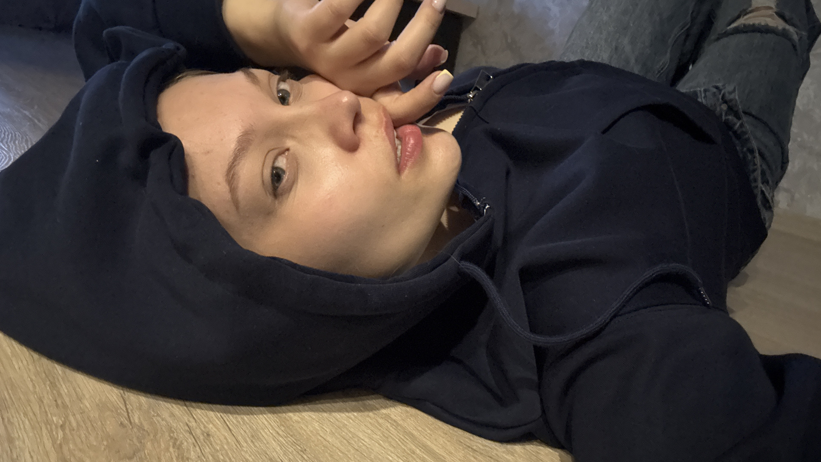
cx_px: 416
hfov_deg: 71.9
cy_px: 225
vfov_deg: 44.4
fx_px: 566
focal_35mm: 26
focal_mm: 2.69
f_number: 1.9
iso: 640
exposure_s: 1/28
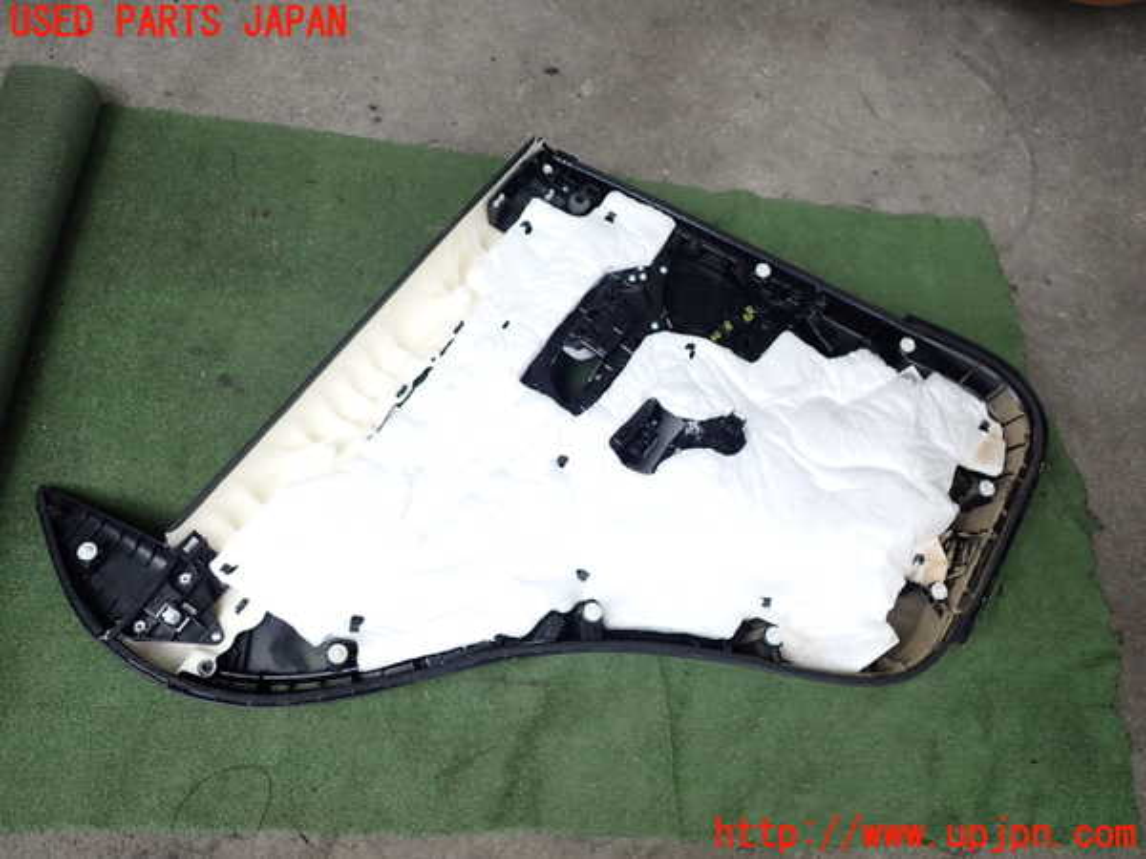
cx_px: 573
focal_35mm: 30
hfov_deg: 60.0
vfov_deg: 46.8
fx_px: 993
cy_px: 430
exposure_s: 1/200
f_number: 2.3
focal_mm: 5.4
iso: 100
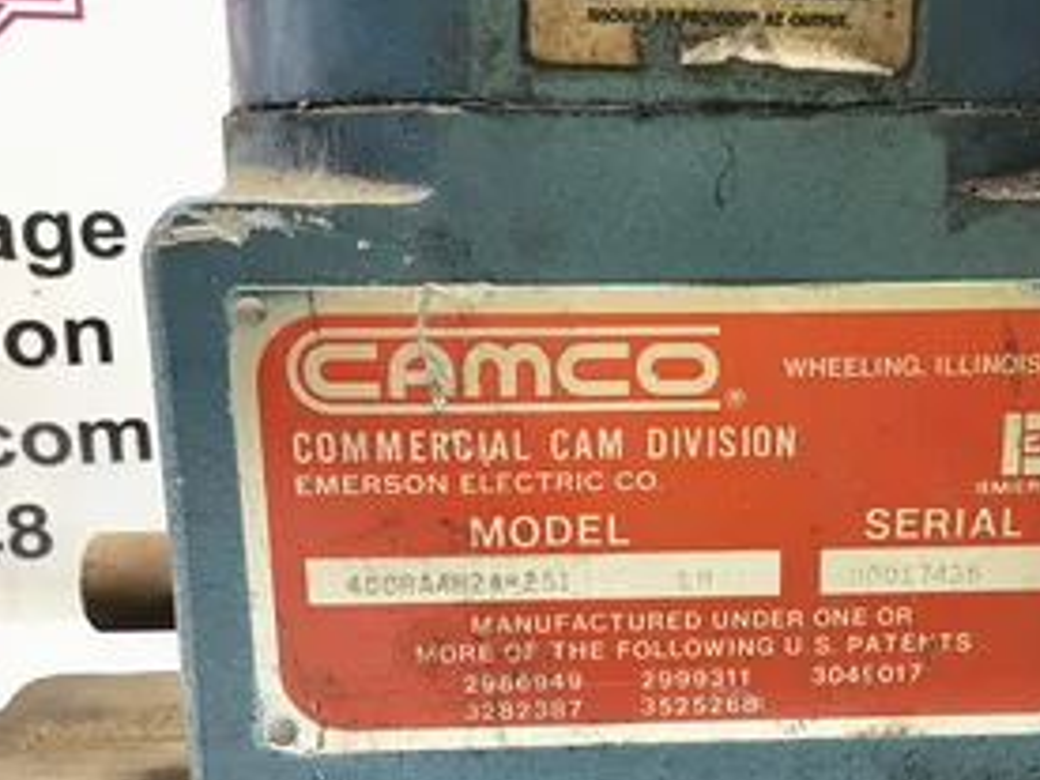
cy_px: 531
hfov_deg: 41.6
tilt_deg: -13.8
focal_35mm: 45
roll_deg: +0.9
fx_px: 1352
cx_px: 690
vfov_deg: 31.9
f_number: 2.4
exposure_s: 1/30
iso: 25
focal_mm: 3.3
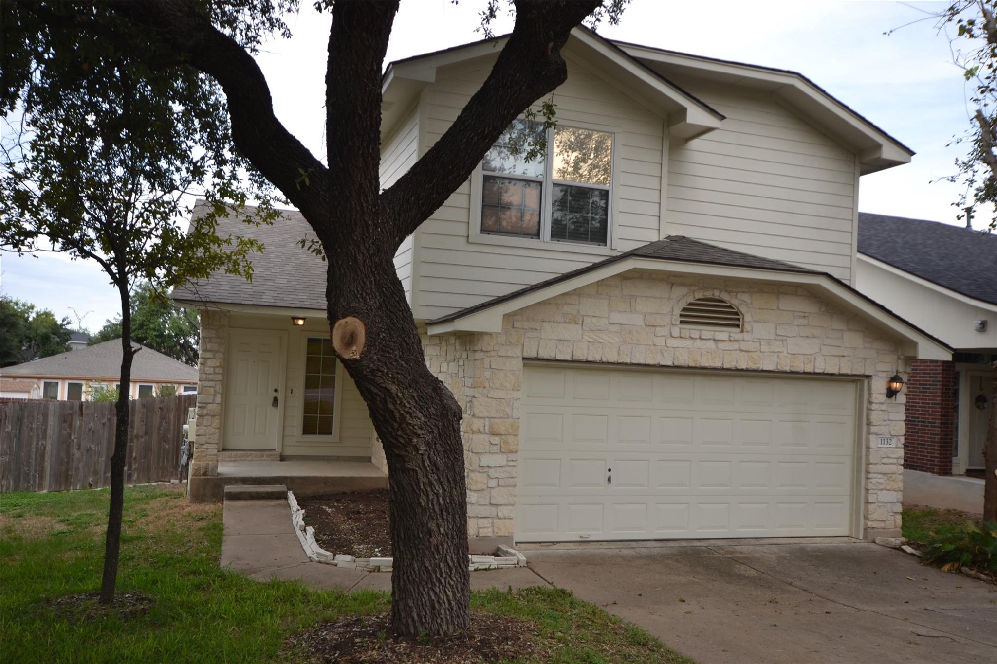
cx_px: 498
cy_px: 332
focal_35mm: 30
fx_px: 831
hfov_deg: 61.9
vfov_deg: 43.6
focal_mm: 20
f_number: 5.6
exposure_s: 1/125
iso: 100
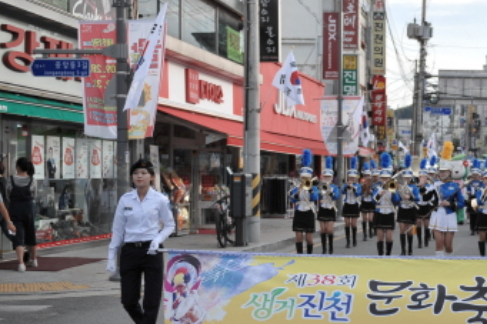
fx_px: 1001
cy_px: 191
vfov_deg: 18.4
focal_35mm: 74
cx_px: 427
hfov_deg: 26.5
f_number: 2.8
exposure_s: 1/1600
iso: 200
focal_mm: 36
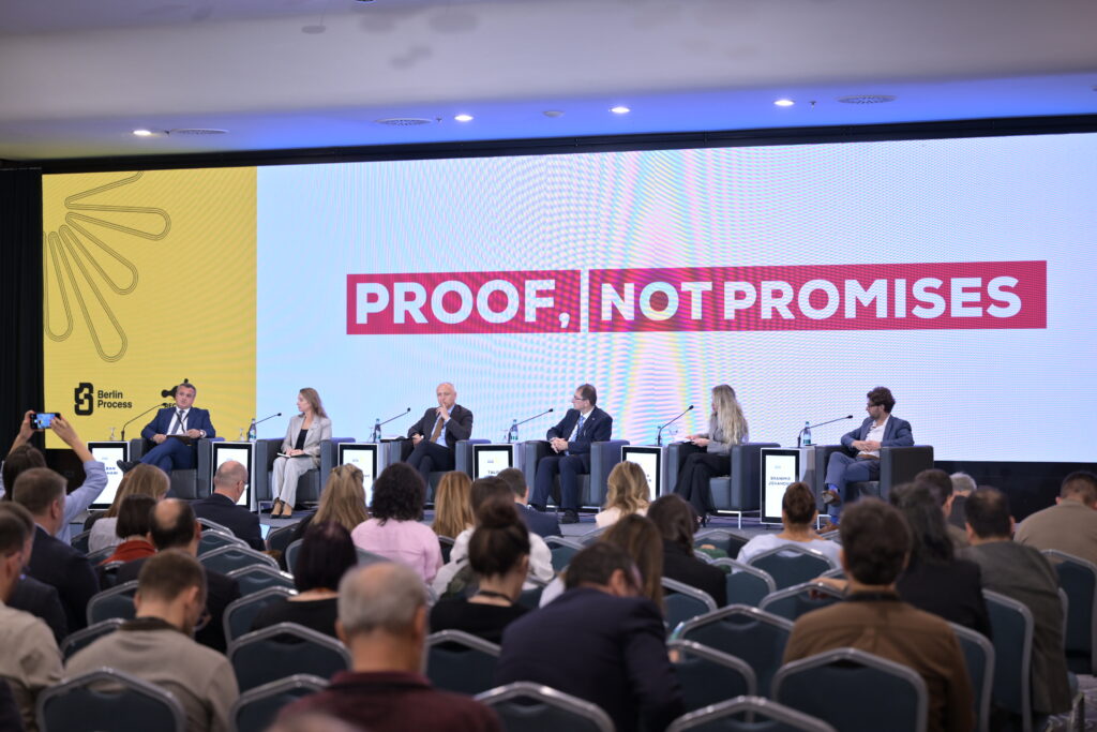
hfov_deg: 28.4
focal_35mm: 71
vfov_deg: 19.2
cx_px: 548
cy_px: 366
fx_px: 2164
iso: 800
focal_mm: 71
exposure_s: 1/60
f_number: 3.2
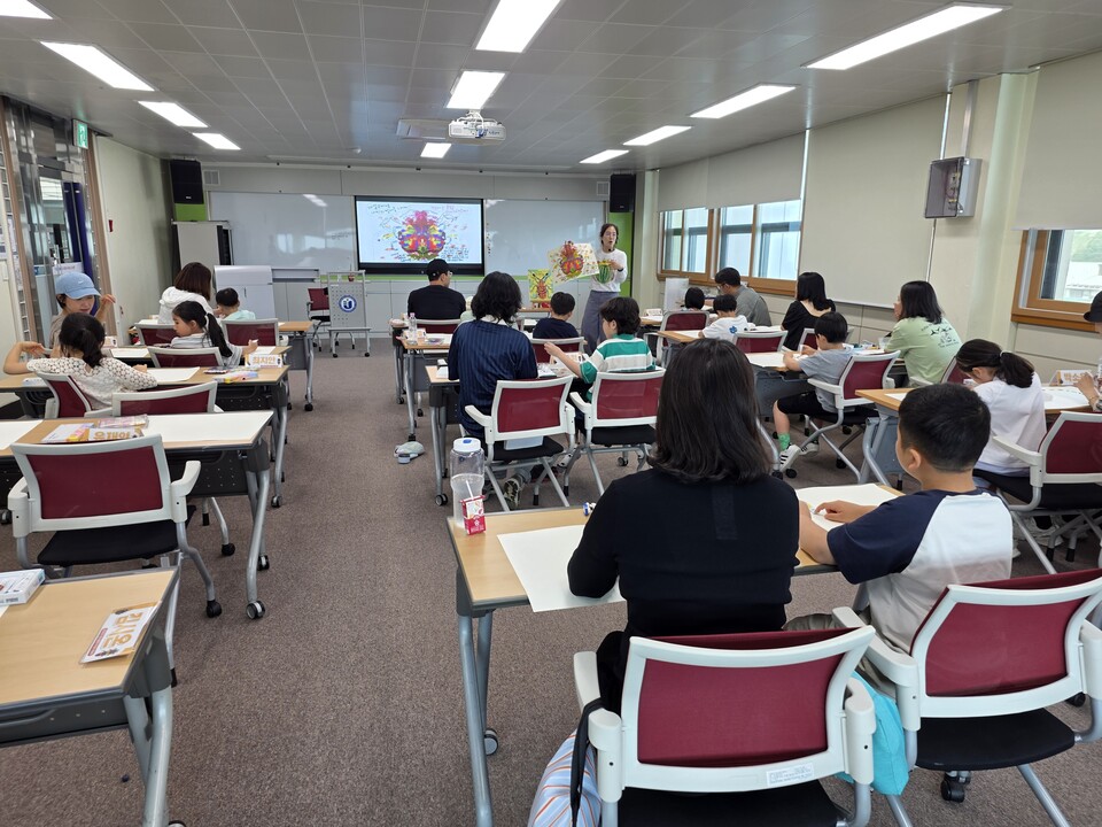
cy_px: 414
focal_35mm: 23
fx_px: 732
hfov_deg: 73.9
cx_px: 551
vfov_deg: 58.9
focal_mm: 6.3
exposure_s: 1/120
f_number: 1.7
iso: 50
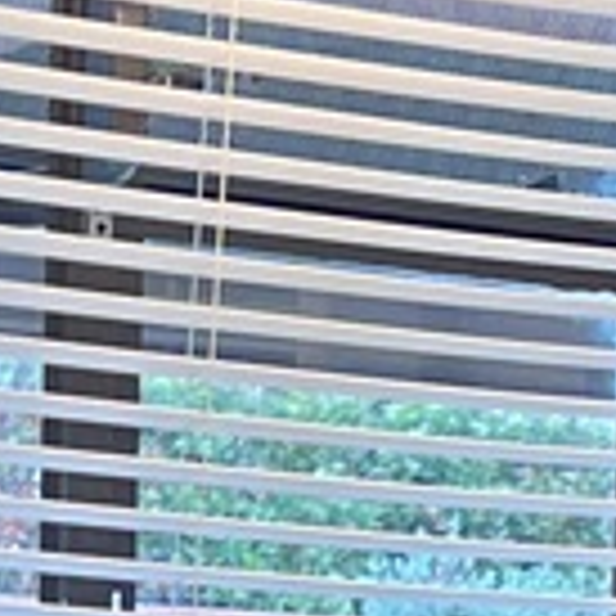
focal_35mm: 241
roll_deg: -2.3
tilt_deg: -6.9
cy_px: 1488
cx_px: 917
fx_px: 4852
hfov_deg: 7.2
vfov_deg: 6.9
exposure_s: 1/120
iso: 125
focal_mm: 5.7
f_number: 1.5
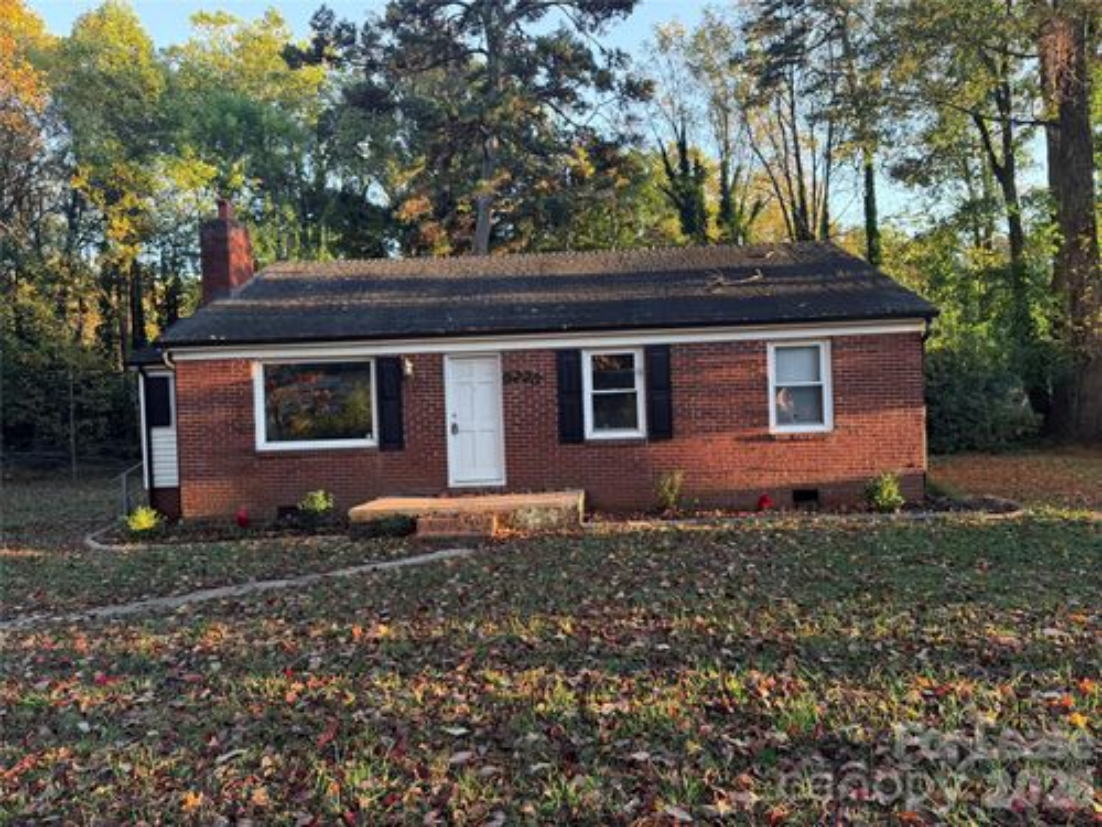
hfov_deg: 71.6
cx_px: 551
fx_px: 764
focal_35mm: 24
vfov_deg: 56.8
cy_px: 414
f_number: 1.78
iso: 200
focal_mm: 6.76
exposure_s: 1/240
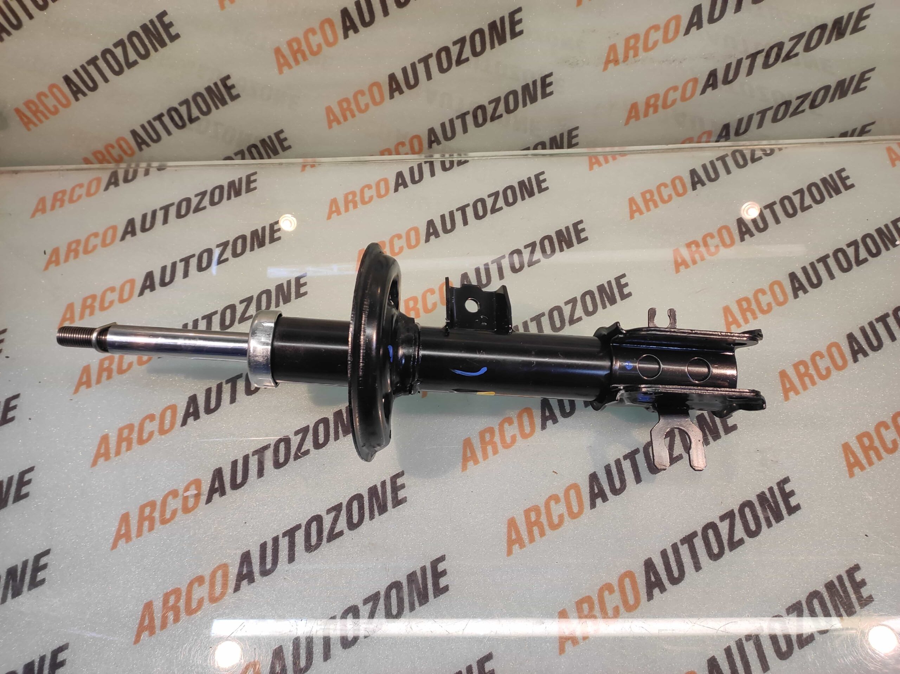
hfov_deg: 91.1
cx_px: 450
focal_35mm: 17
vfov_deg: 74.7
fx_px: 442
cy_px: 337
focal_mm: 4.74
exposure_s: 1/33
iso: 111
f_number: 1.79
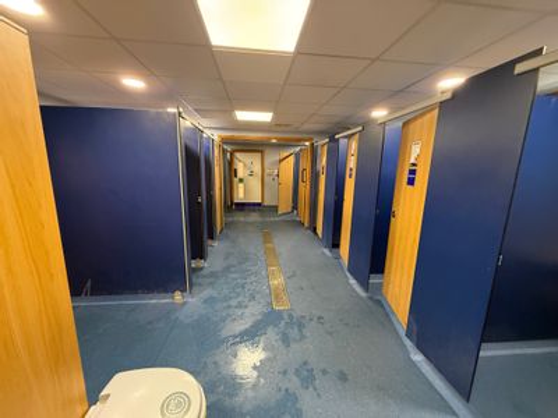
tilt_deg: -10.0
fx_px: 226
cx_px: 279
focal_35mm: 14
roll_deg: -1.8
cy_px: 209
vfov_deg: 85.7
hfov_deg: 102.1
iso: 640
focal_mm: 2.22
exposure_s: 1/100
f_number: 2.2
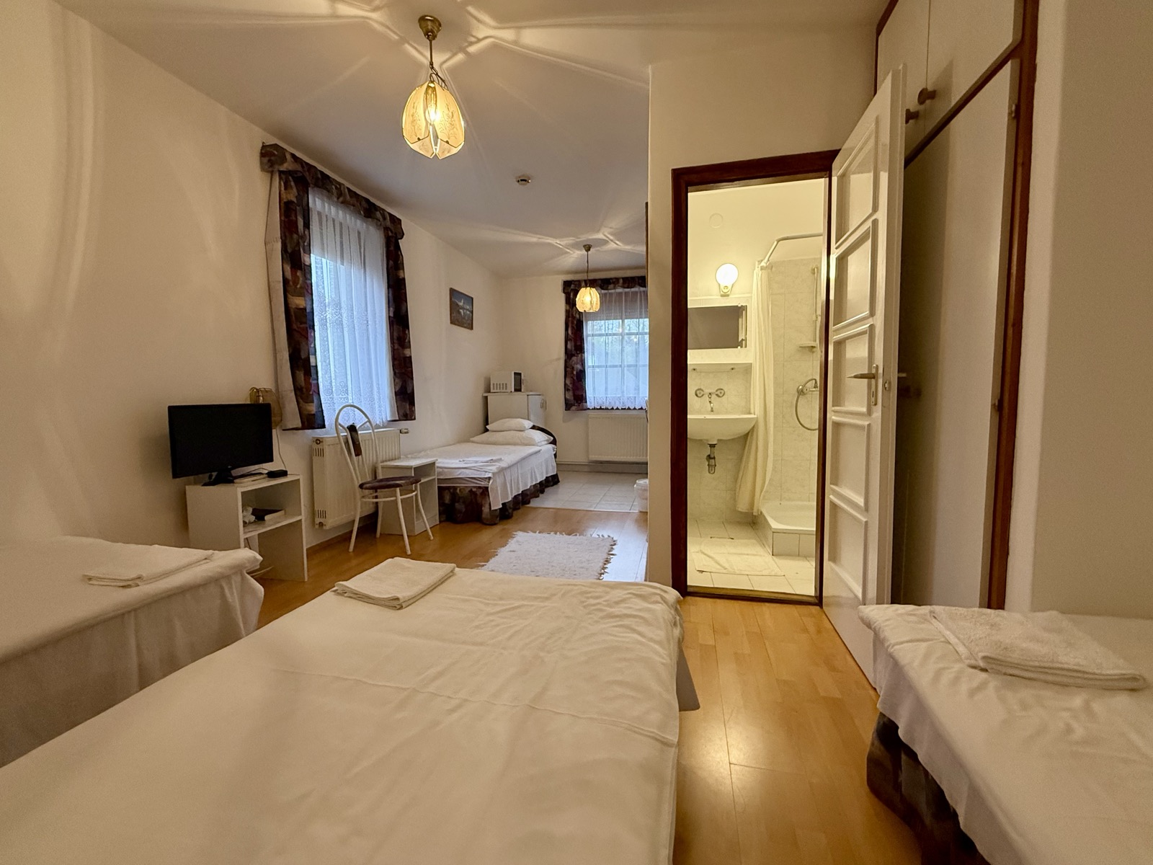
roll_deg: +3.0
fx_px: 466
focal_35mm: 14
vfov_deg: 85.7
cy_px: 432
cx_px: 576
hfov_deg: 102.1
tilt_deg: -4.2
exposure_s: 1/100
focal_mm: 2.22
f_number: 2.2
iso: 500
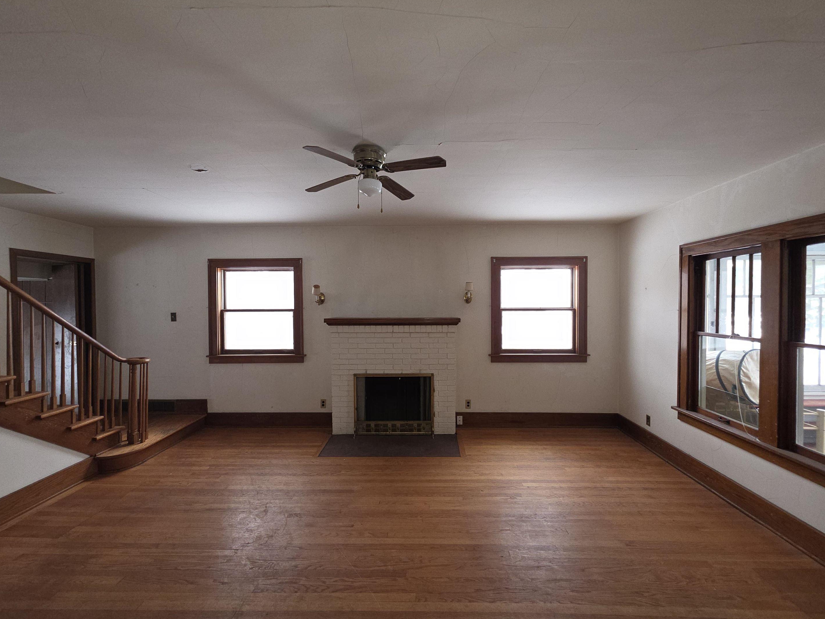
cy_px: 302
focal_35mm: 14
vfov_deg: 85.6
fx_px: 334
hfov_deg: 102.1
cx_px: 422
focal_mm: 2.2
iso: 80
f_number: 1.9
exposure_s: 1/60
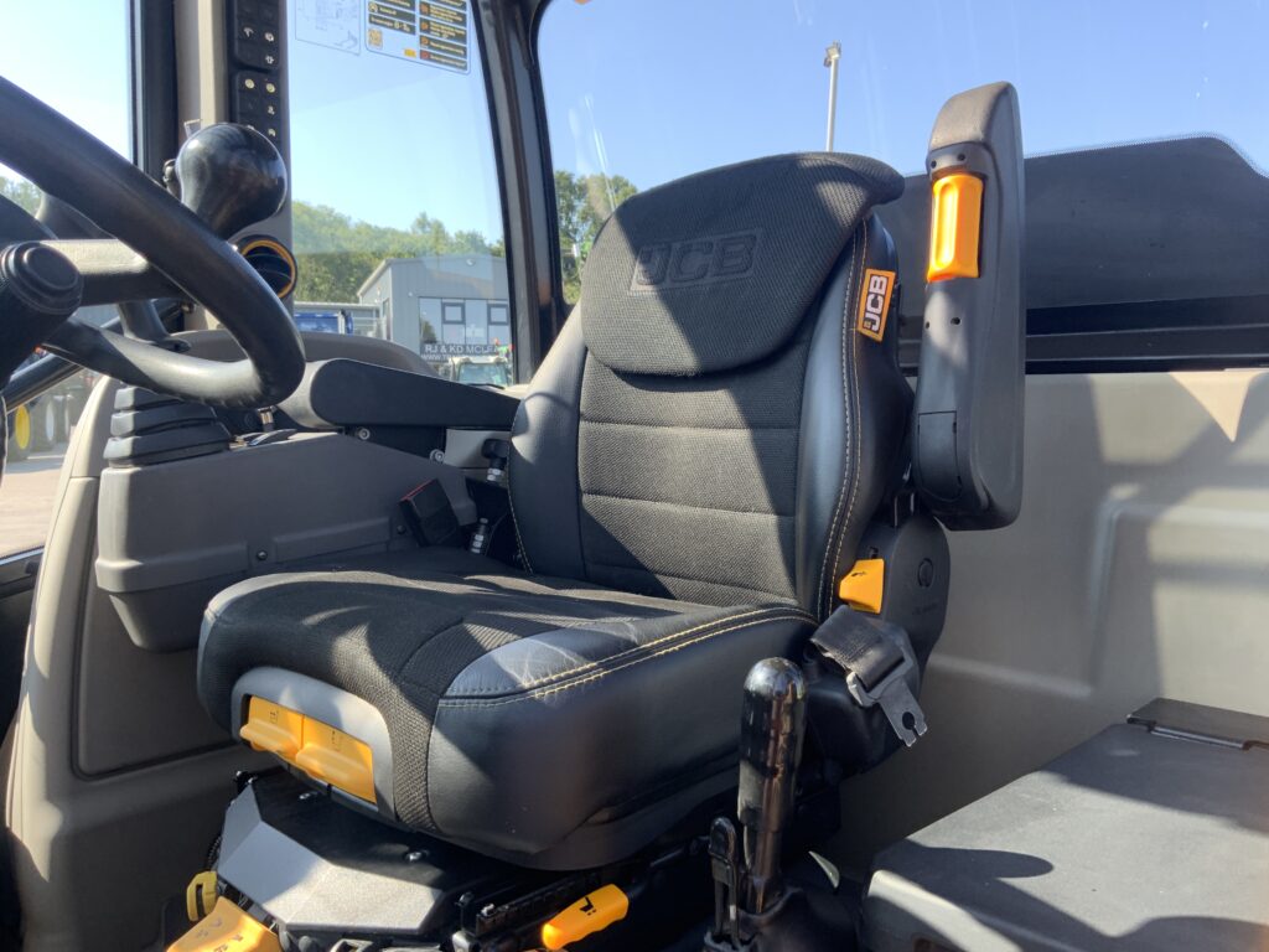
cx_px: 634
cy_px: 476
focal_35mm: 29
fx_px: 1063
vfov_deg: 48.2
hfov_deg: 61.7
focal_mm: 3
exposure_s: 1/152
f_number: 1.8
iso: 16
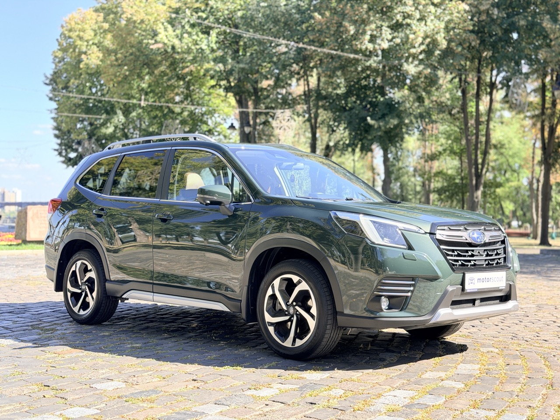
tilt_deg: +0.5
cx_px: 280
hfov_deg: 39.7
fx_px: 777
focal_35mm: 48
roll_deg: -0.6
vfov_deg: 30.3
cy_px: 210
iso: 100
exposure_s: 1/975
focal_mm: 6.76
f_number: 1.78
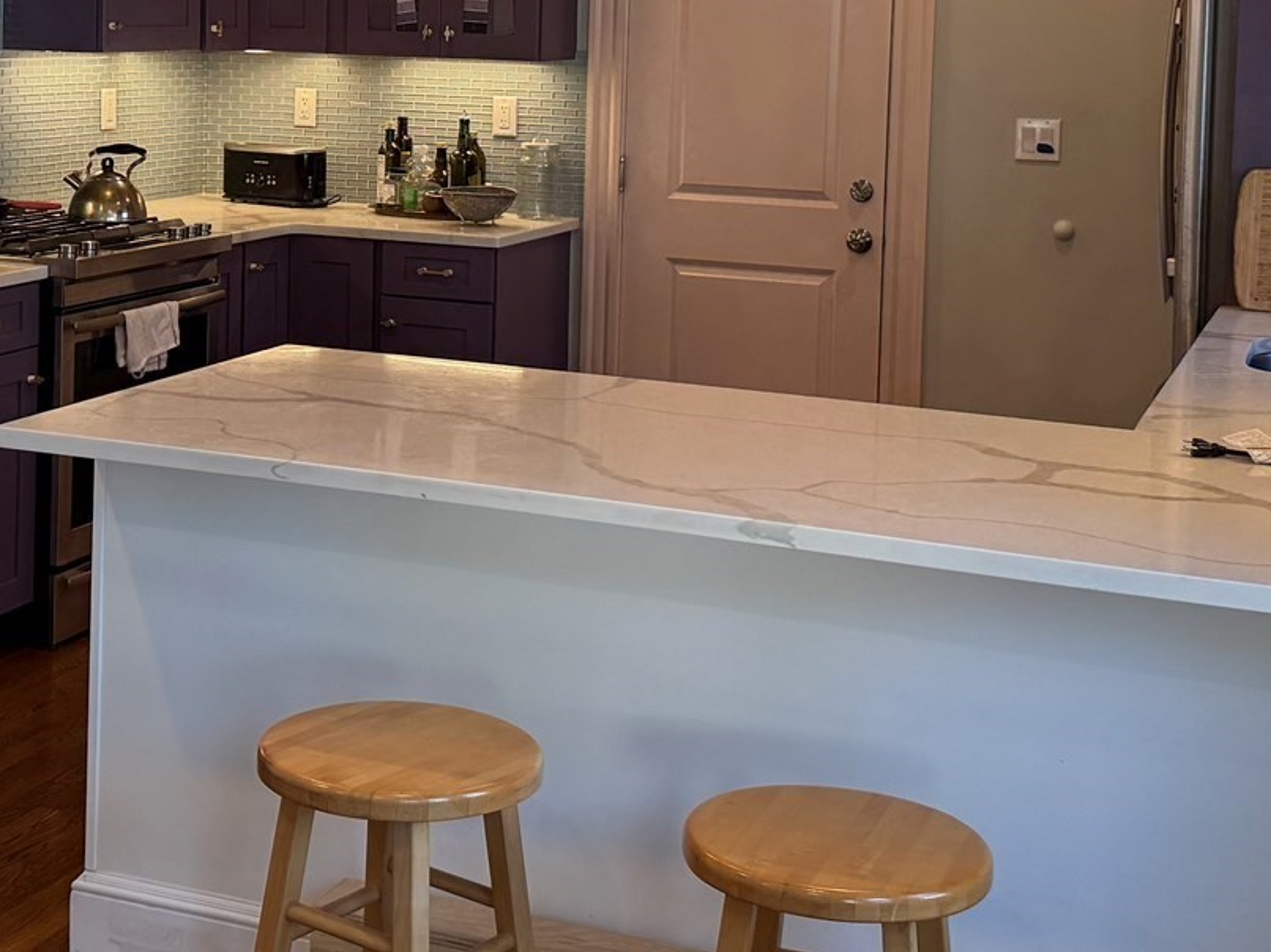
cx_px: 378
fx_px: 2239
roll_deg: -1.9
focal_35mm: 61
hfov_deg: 31.3
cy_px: 148
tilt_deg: -2.8
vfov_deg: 23.5
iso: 160
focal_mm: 6.76
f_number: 1.78
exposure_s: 1/147
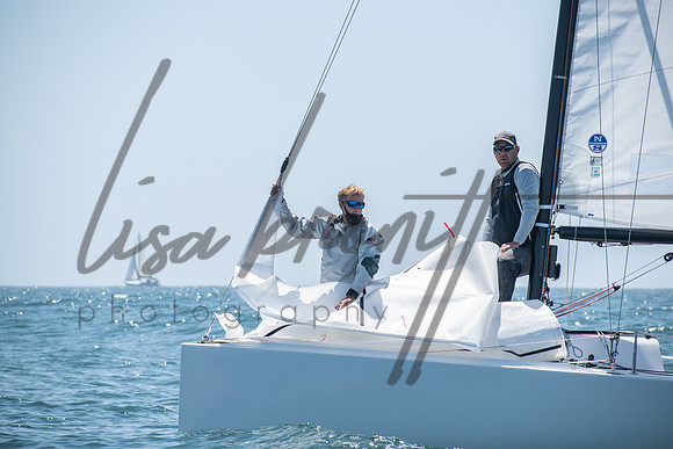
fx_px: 3991
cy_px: 224
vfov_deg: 6.4
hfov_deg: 9.6
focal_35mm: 213
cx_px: 336
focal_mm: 140
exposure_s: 1/1000
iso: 200
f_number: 6.3
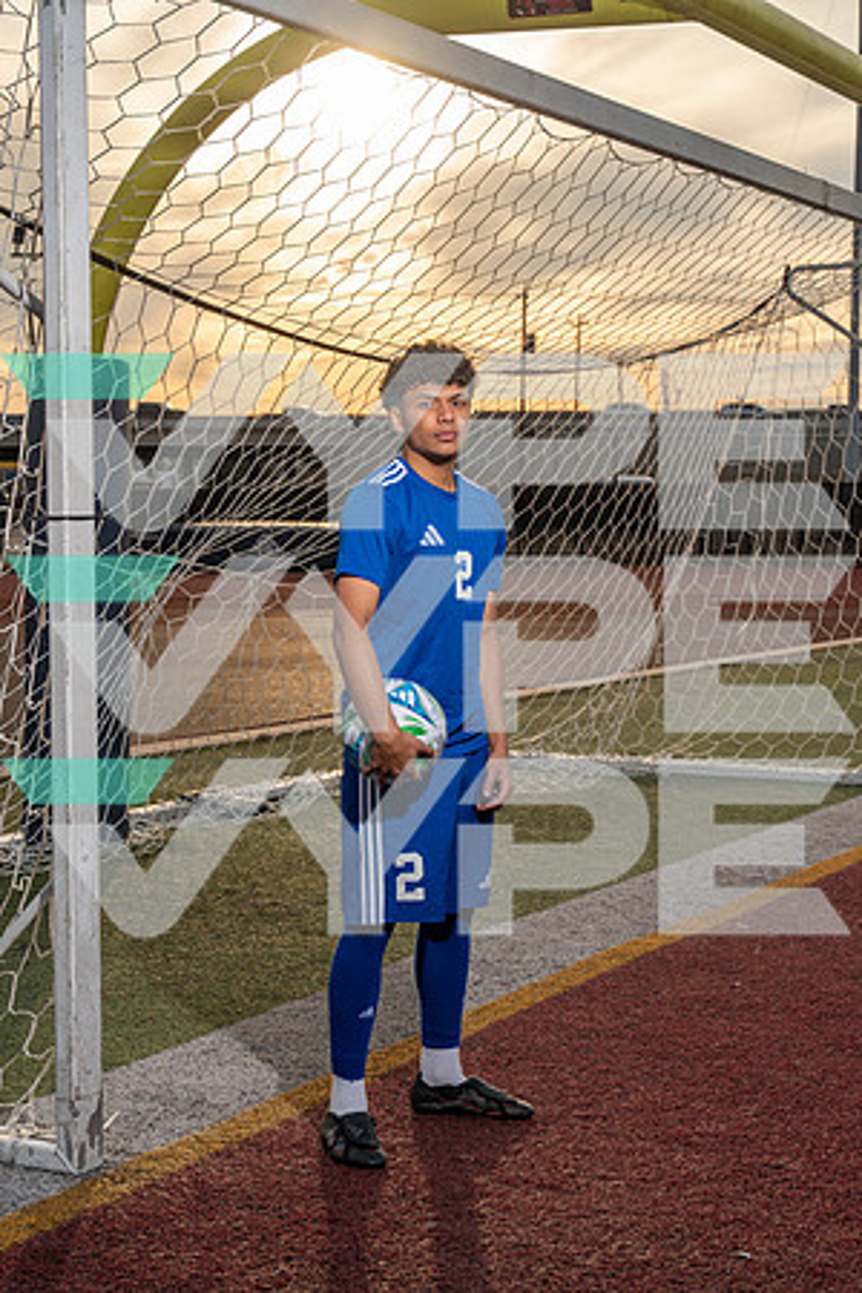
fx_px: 2514
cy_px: 646
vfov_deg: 28.8
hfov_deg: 19.5
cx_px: 431
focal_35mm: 70
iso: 100
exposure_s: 1/250
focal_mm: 70
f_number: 8
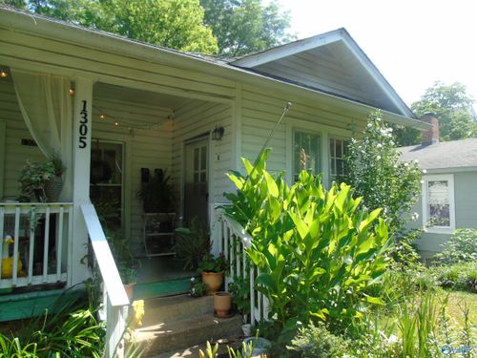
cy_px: 179
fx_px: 344
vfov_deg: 54.9
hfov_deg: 69.4
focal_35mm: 25
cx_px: 238
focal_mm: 4.4
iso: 80
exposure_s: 1/200
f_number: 3.4
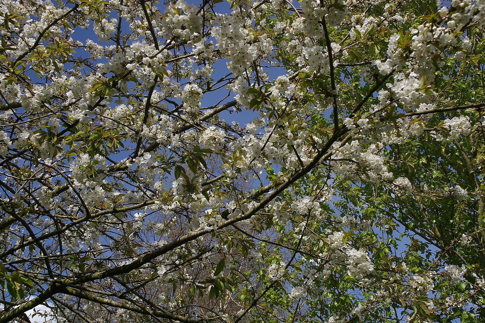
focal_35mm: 45
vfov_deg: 29.9
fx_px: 606
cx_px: 242
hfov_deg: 43.6
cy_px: 162
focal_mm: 30
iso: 200
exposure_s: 1/750
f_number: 9.5
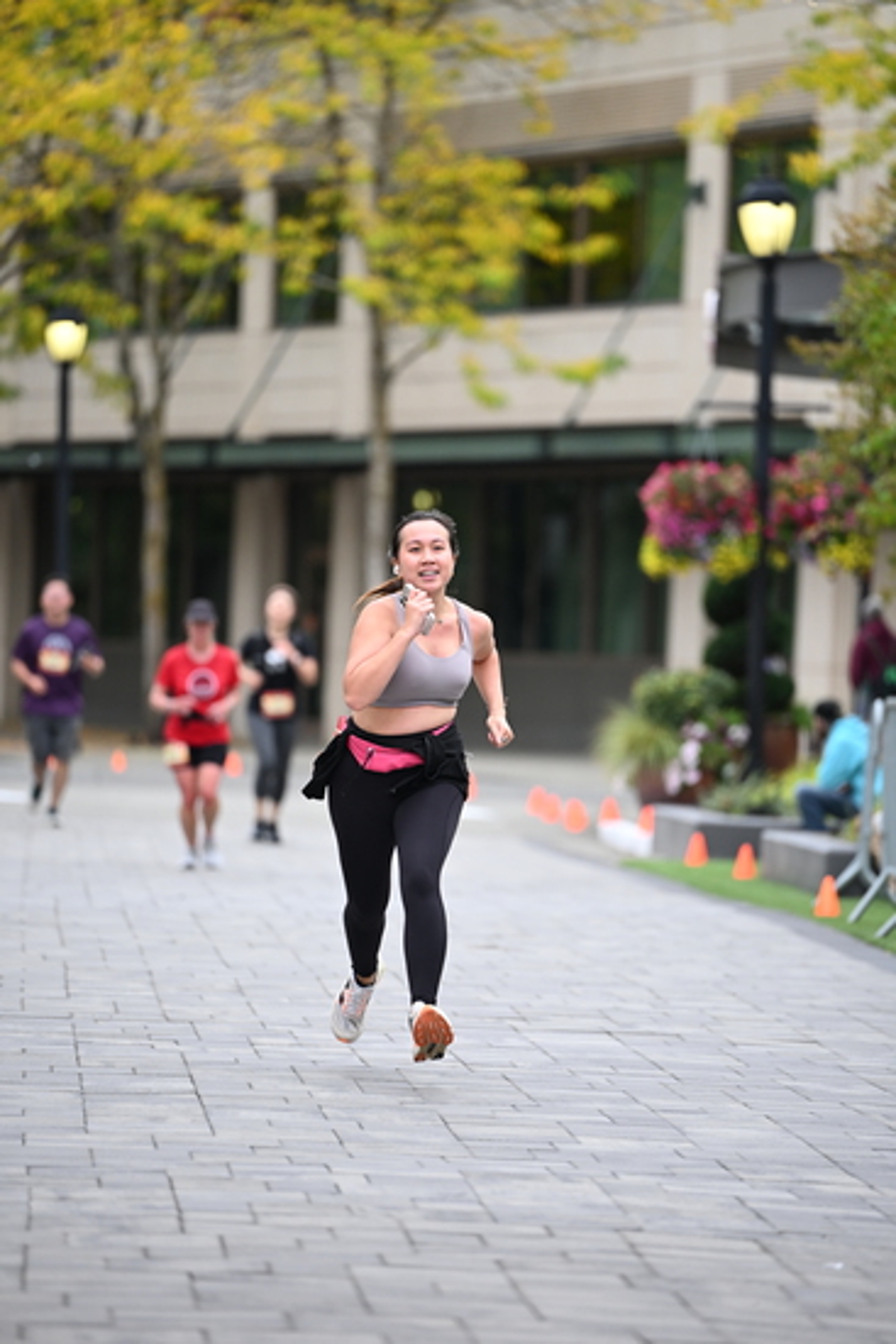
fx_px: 7461
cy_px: 672
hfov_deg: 6.9
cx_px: 448
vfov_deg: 10.3
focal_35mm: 200
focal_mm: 200
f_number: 2.8
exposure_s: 1/1600
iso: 640
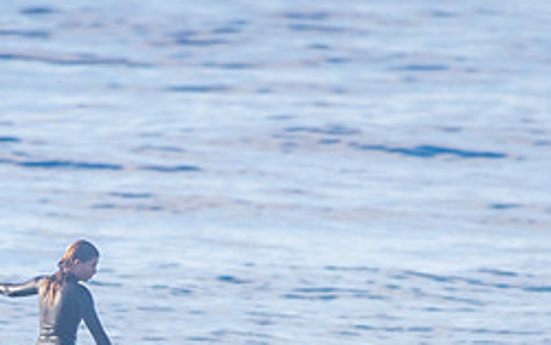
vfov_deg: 1.1
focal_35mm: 1179
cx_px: 110
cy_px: 410
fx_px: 17708
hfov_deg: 1.8
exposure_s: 1/2000
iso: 360
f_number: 5.6
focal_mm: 500
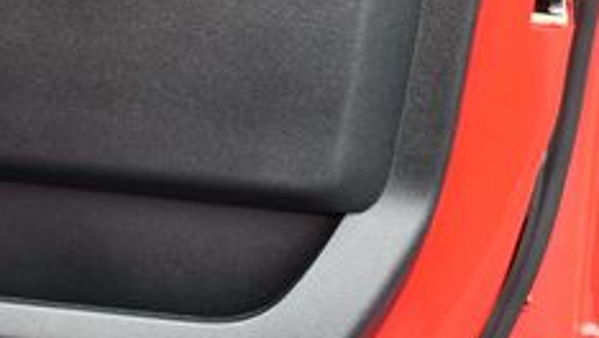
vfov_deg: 11.7
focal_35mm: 103
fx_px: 1637
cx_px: -108
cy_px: 0
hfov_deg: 19.6
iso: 400
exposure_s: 1/250
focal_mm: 24
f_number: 4.5
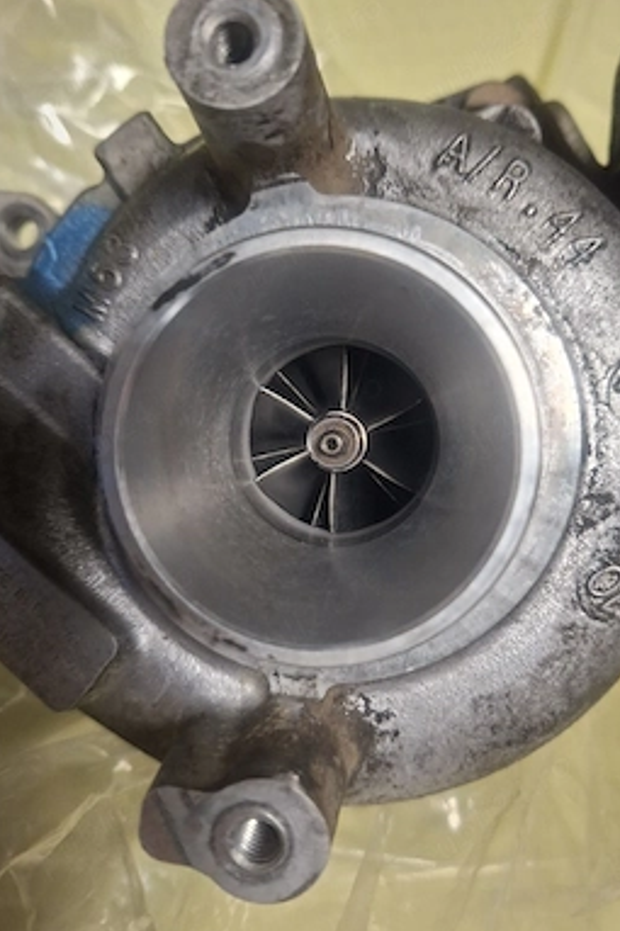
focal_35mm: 25
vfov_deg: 71.5
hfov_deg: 51.1
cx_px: 353
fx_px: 646
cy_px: 464
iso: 320
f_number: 1.8
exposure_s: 1/50
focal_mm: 5.54
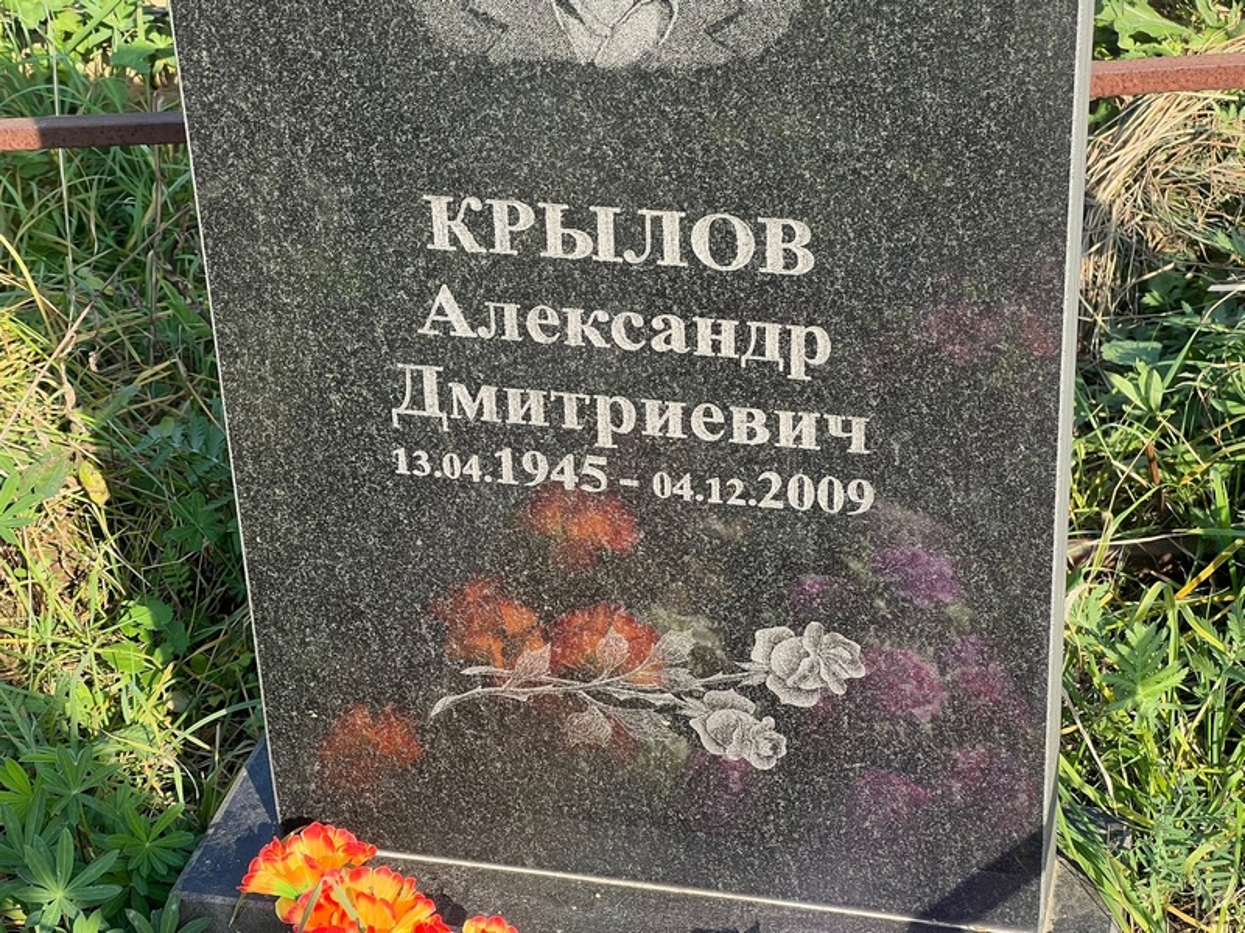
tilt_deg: -28.3
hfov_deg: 25.3
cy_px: 466
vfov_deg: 19.1
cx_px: 622
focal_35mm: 77
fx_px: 2769
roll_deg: +8.5
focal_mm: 9
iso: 32
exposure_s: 1/194
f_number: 2.8
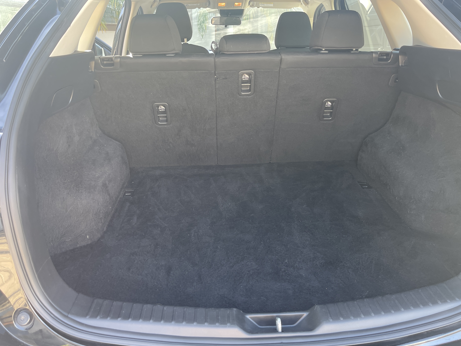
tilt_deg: -16.0
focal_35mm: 27
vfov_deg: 51.3
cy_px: 166
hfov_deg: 65.3
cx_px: 237
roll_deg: +0.7
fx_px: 360
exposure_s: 1/119
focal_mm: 5.1
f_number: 1.6
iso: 125
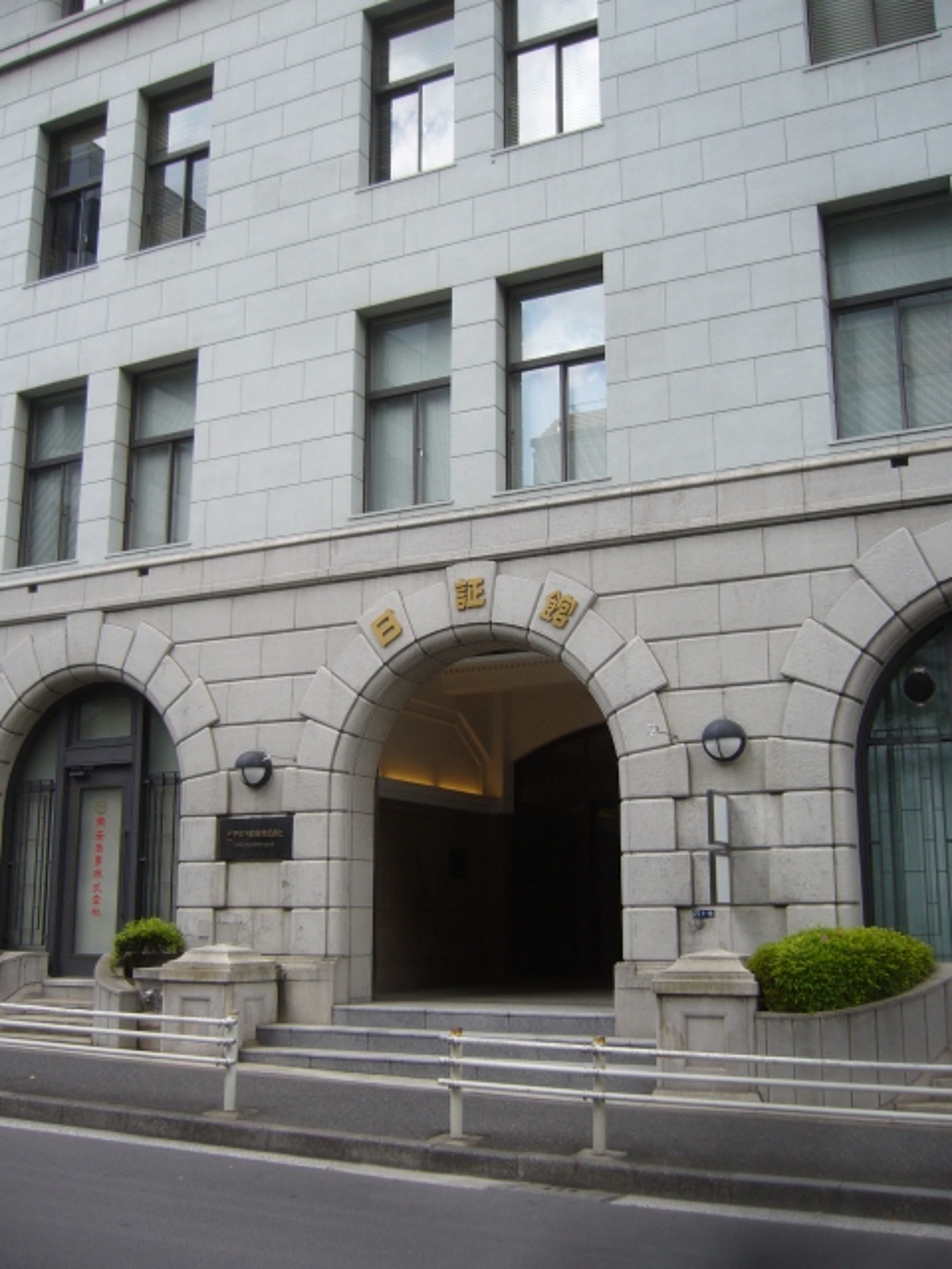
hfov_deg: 40.7
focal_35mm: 35
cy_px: 634
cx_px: 476
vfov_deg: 52.6
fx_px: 1283
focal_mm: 5.8
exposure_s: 1/250
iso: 80
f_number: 2.8
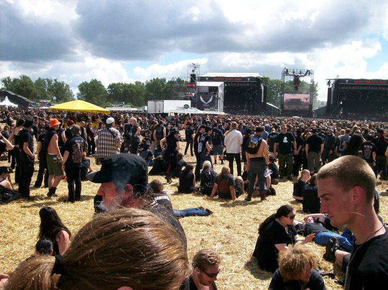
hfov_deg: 51.4
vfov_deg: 39.6
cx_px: 194
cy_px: 145
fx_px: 403
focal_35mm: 36
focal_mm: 6
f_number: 4.8
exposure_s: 1/567
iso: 80
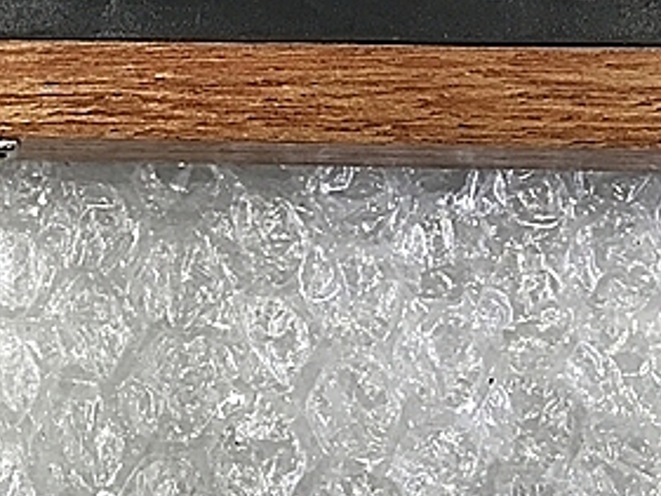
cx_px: 2
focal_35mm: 66
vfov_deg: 21.5
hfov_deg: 27.7
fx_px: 1261
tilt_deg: -80.0
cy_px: 2
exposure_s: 1/30
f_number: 2.2
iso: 64
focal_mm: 4.15
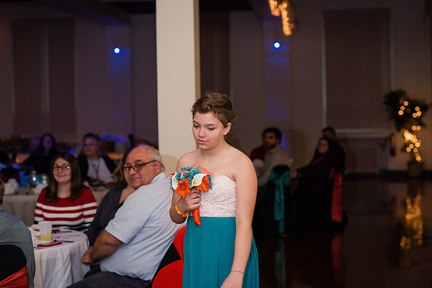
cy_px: 144
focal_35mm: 85
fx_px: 1020
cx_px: 216
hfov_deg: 23.9
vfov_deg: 16.1
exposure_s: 1/200
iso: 800
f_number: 3.2
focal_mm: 85
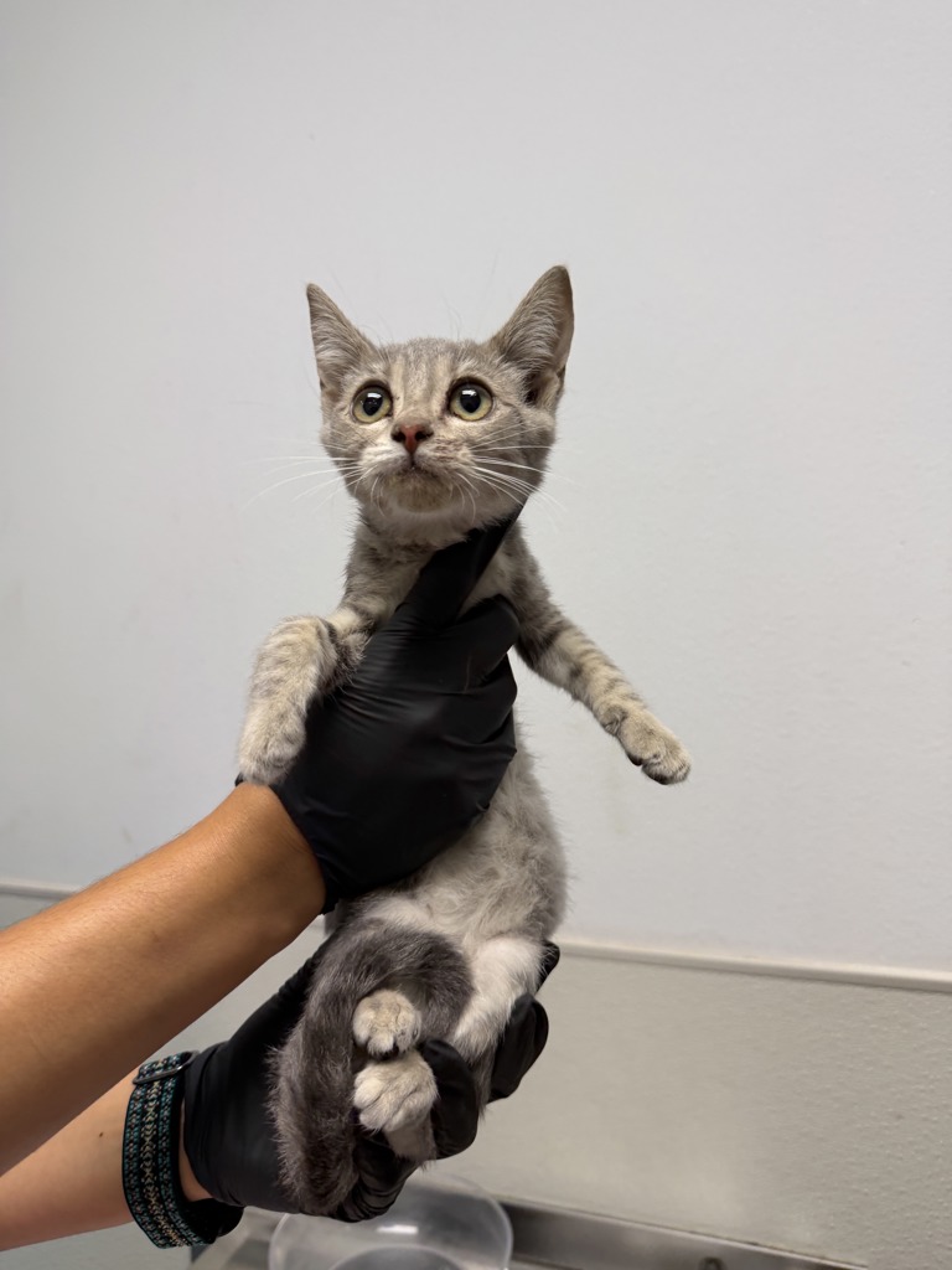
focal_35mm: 24
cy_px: 635
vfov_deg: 71.6
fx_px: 880
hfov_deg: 56.8
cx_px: 476
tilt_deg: -1.5
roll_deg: +0.1
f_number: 1.78
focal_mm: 6.76
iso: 100
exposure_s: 1/62
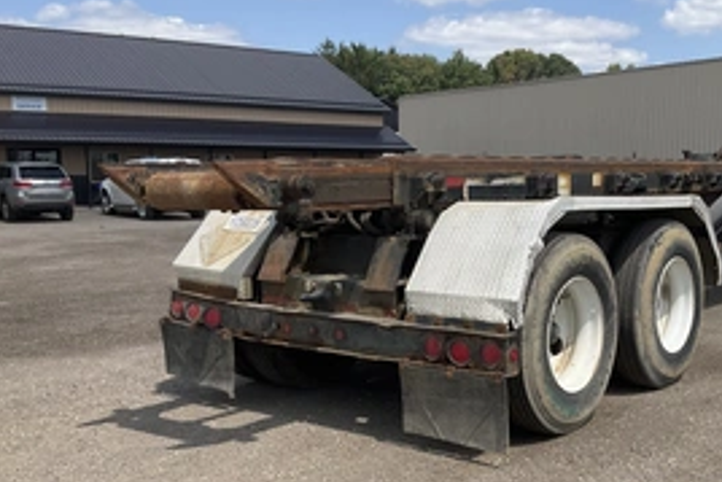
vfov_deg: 29.7
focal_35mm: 45
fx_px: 903
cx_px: 426
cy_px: 318
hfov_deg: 43.4
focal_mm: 3
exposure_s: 1/1730
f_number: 1.8
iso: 25
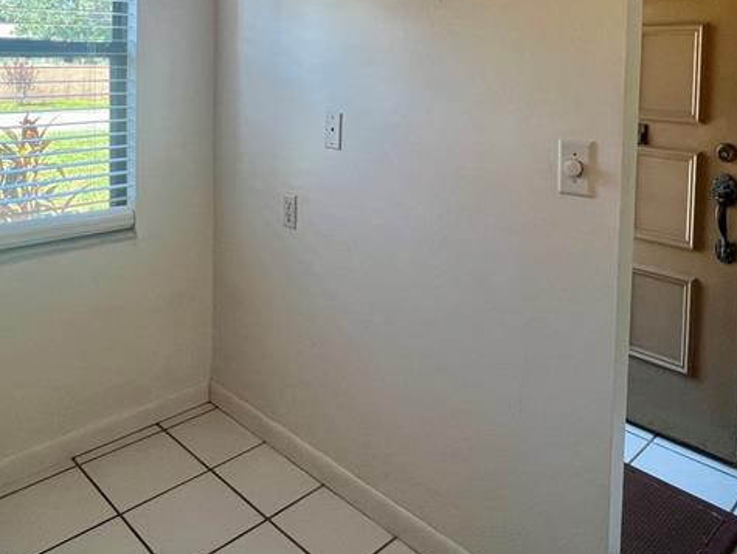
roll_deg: -1.0
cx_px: 348
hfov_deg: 63.4
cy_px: 90
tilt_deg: -2.3
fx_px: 597
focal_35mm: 28
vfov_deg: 46.4
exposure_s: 1/120
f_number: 1.8
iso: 80
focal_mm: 1.57
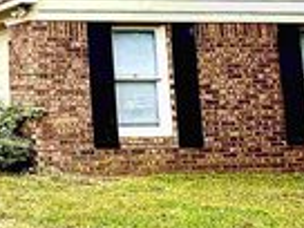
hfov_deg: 22.4
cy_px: 29
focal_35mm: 66
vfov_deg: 21.8
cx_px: -186
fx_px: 580
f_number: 2.2
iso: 40
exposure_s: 1/527
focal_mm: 2.22
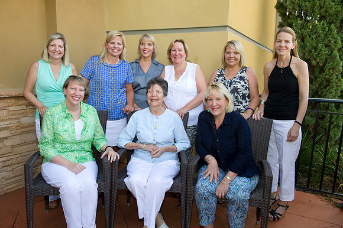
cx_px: 172
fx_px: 295
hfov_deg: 60.3
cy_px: 114
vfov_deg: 42.3
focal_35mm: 31
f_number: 5.6
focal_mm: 31
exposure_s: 1/250
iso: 640
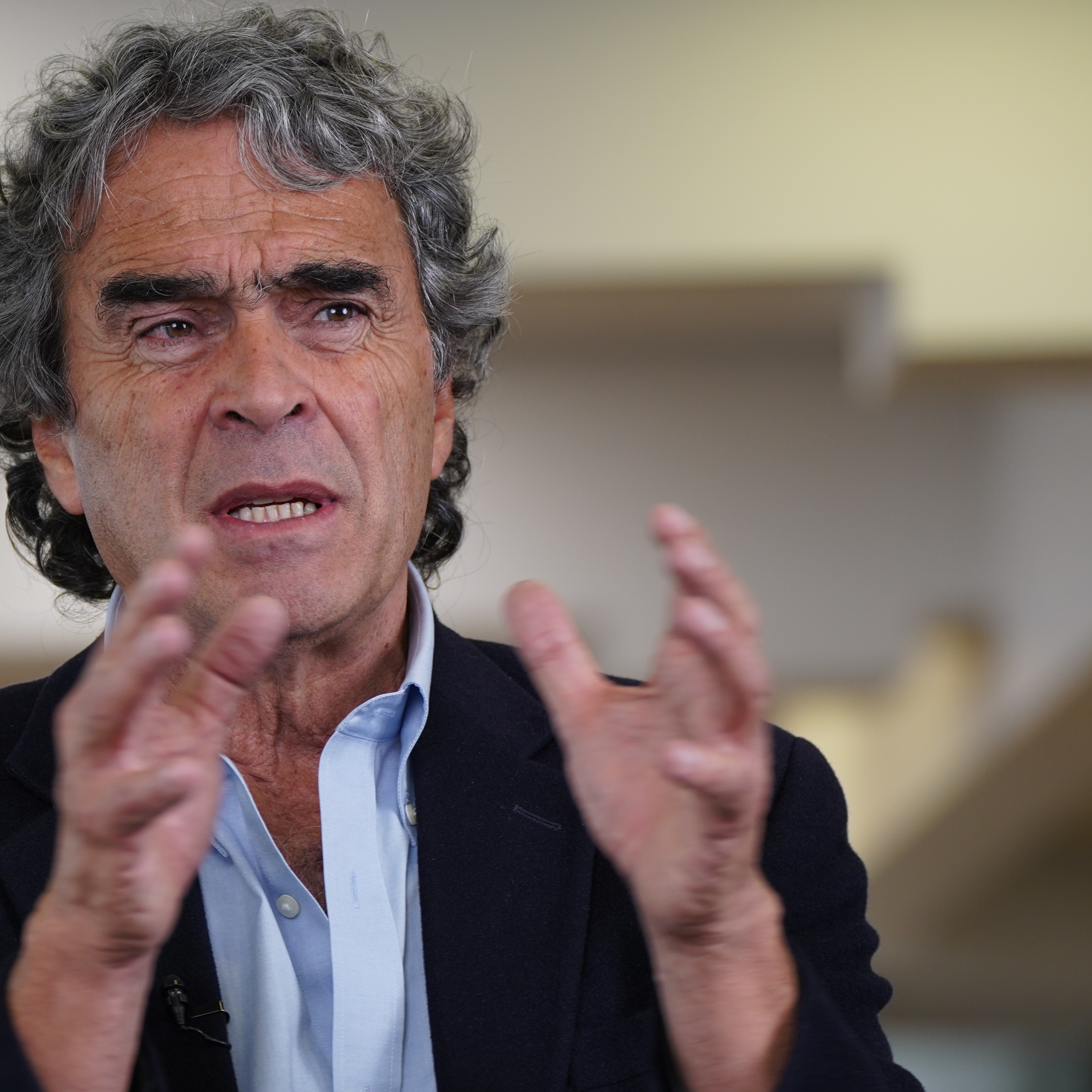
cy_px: 645
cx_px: 298
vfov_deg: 5.0
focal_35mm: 352
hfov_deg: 5.0
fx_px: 12563
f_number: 5.6
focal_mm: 218
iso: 500
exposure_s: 1/60
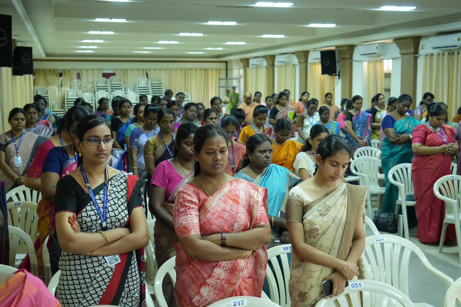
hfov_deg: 43.6
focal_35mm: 45
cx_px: 230
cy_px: 154
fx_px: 576
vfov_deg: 29.9
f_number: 4
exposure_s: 1/100
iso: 1250
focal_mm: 30
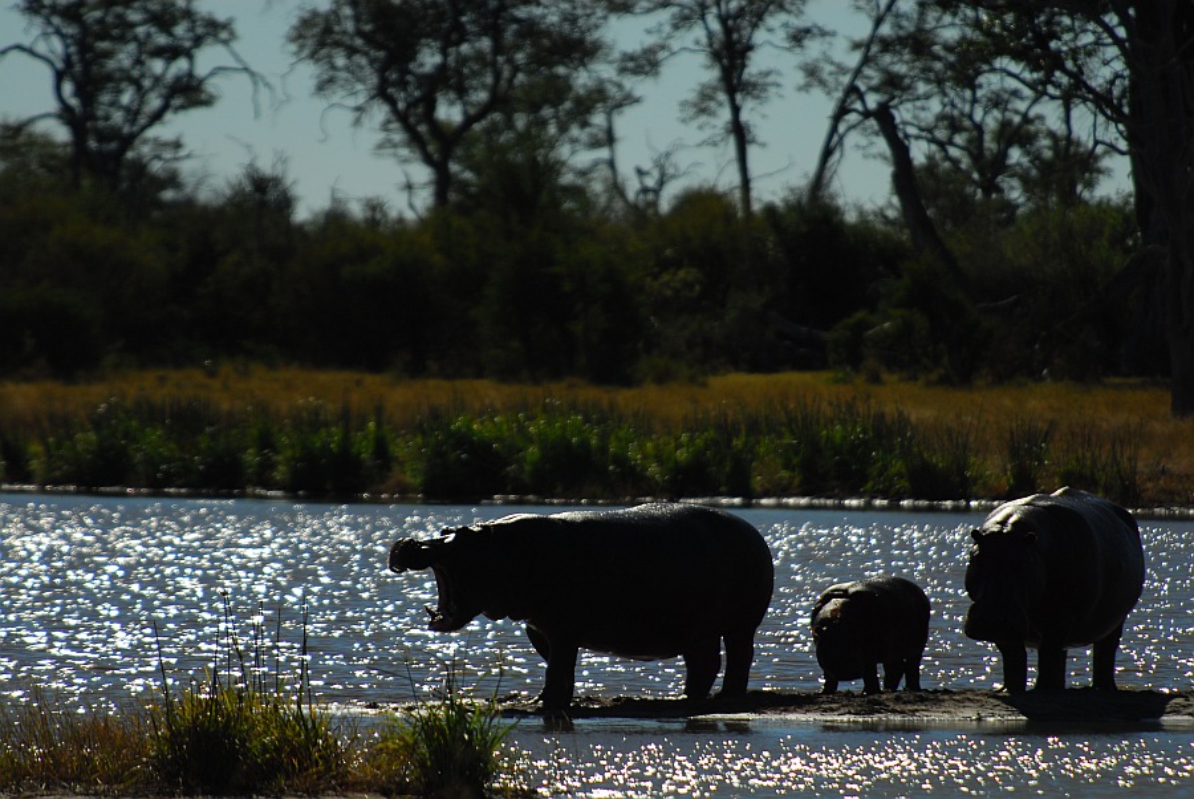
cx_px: 597
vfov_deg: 2.7
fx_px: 16931
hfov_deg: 4.0
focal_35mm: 510
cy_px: 400
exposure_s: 1/3200
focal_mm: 340
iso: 200
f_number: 4.8
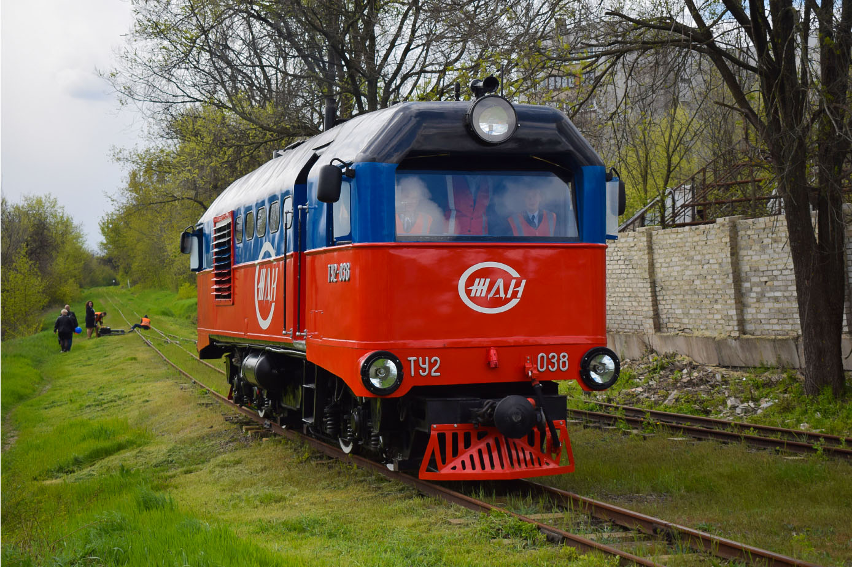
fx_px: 1419
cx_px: 426
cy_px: 284
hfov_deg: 33.4
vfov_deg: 22.6
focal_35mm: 60
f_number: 4.8
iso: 100
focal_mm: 40
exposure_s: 1/500
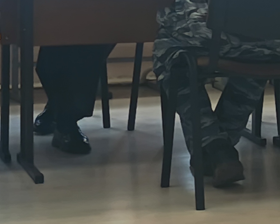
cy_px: -51
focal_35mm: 195
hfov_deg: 9.6
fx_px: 1616
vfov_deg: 7.9
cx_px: 413
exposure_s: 1/120
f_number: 1.75
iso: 506
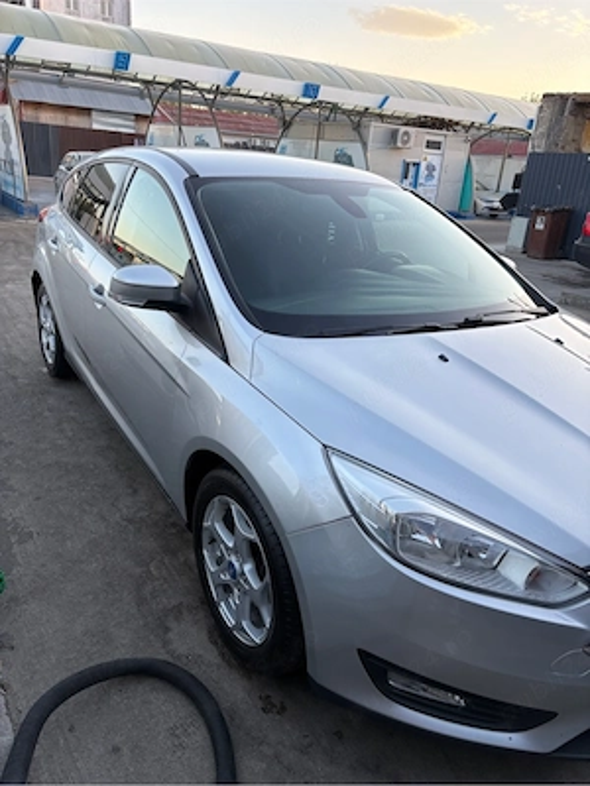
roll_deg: -5.1
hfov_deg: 53.1
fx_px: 591
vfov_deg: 67.3
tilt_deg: -20.2
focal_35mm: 26
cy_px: 393
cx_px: 295
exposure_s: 1/181
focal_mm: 5.96
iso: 40
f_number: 1.6
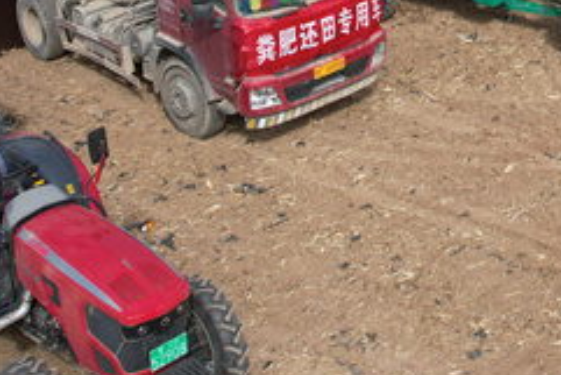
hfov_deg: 26.4
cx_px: 547
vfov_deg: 17.0
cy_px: -183
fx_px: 1138
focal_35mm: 73
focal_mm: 8.38
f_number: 2.8
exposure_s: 1/2500
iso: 100
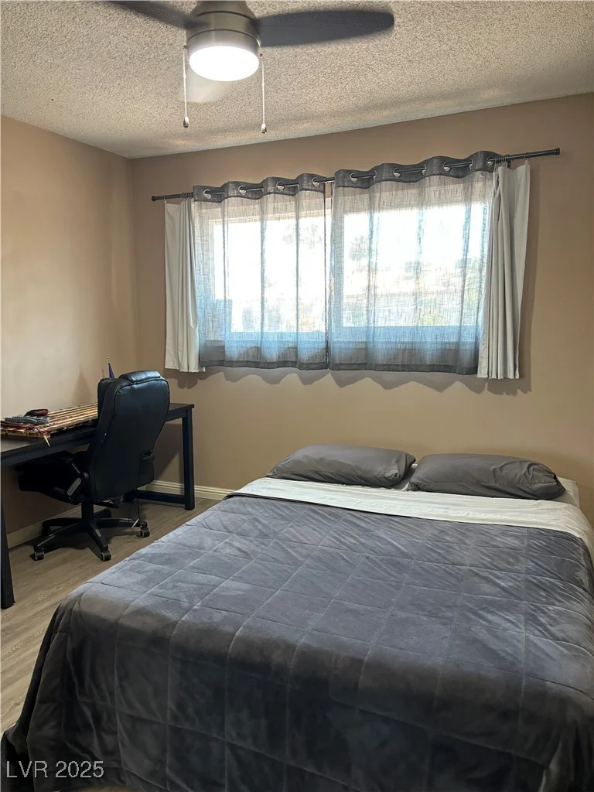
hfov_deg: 53.1
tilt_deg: -5.2
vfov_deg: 67.3
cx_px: 297
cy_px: 396
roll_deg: -0.2
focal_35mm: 26
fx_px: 595
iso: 320
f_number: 1.6
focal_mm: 5.96
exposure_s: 1/60
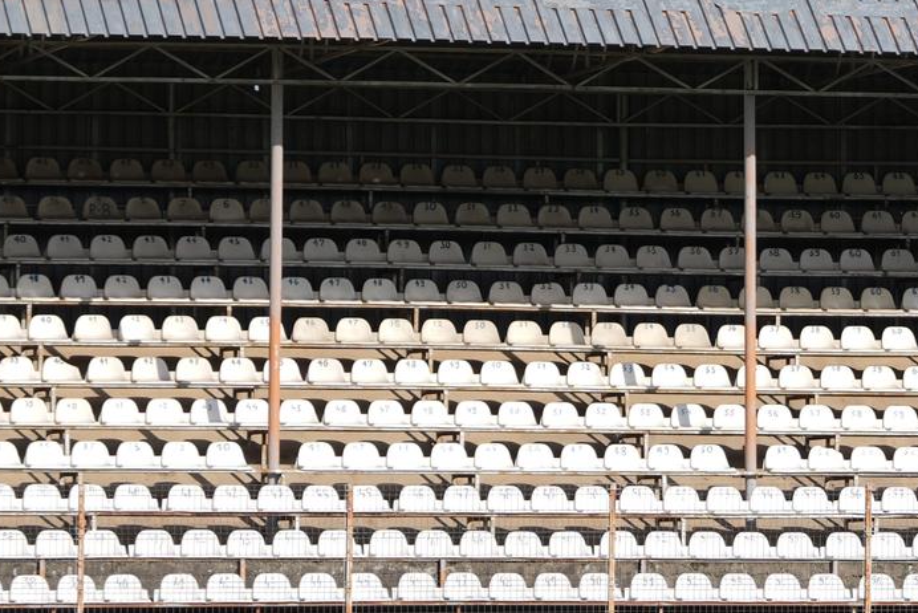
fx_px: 4643
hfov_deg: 11.3
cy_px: 244
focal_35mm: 182
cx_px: 694
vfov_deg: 7.6
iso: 64
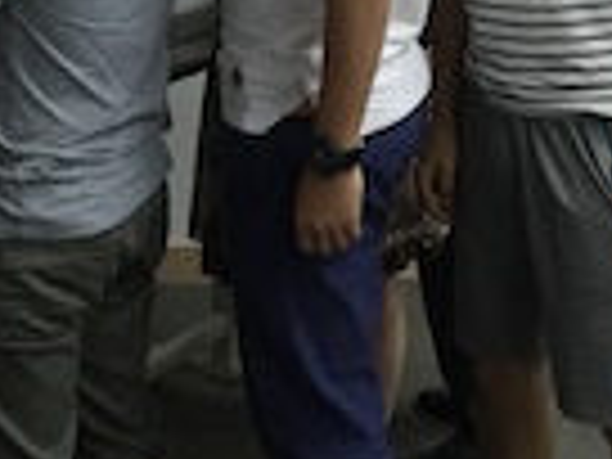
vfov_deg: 13.0
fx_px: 1892
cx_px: 284
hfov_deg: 18.4
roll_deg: -0.9
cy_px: -259
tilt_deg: -4.1
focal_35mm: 107
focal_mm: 4.15
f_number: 2.2
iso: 50
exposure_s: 1/15
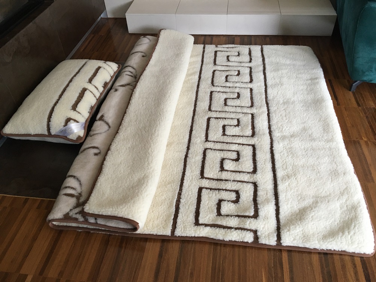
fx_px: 315
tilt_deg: -44.6
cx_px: 188
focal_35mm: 29
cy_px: 141
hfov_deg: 61.7
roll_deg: +3.7
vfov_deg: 48.2
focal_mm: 4.15
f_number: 2.2
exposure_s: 1/33
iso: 125
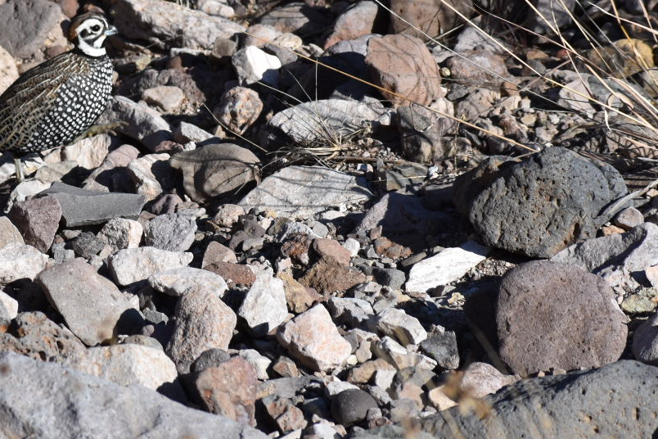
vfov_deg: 3.4
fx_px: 7457
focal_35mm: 408
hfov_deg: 5.0
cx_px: 2
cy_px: 108
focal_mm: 135
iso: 200
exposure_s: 1/1000
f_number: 7.1
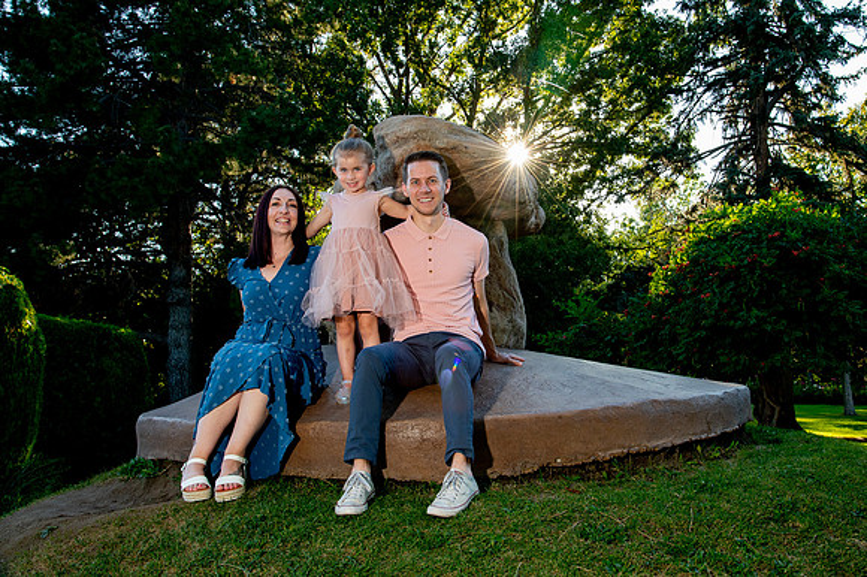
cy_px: 256
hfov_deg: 48.5
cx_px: 483
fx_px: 960
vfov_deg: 33.4
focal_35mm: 40
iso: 1000
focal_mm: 35
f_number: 10
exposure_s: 1/200
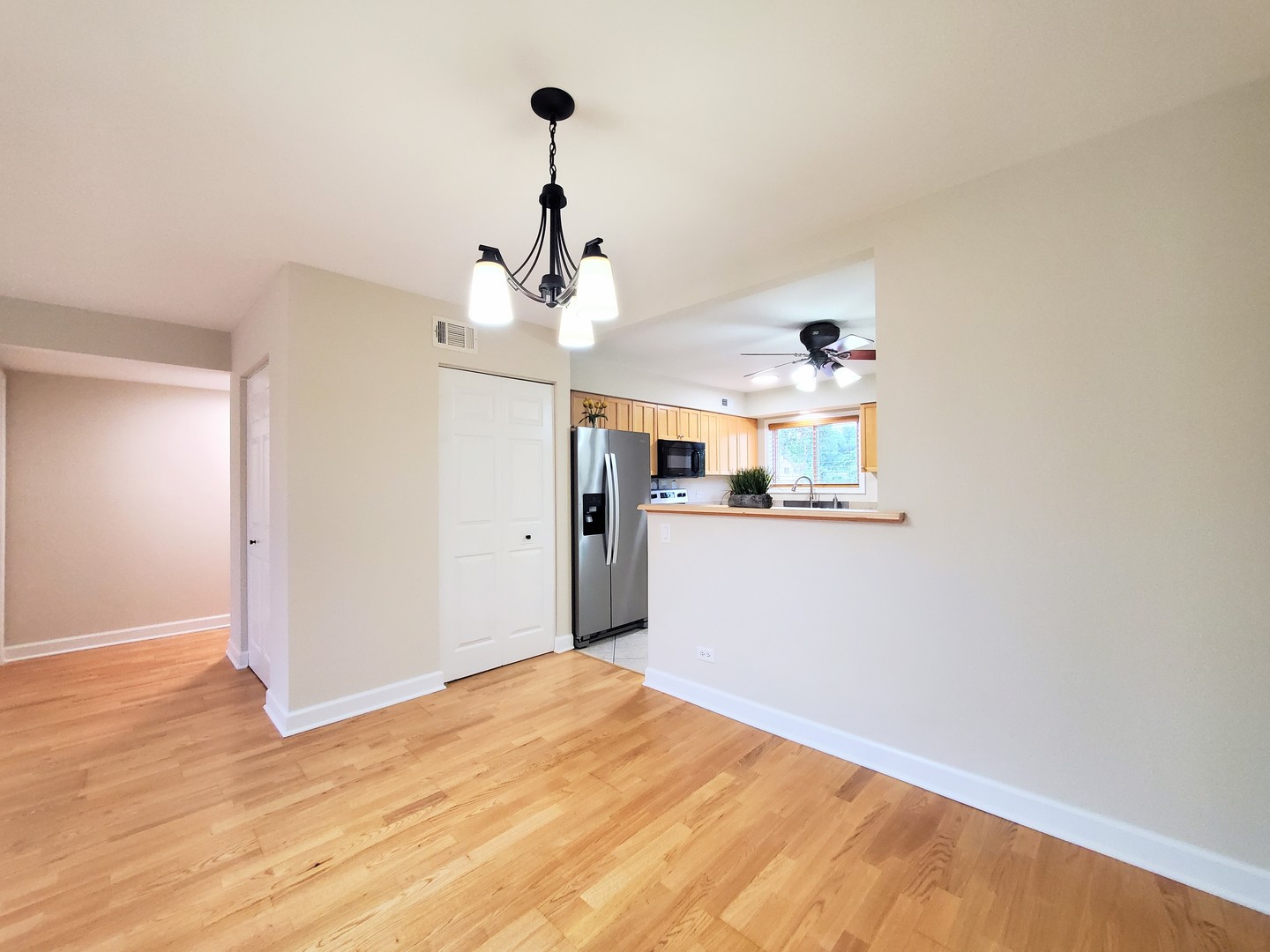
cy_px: 476
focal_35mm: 13
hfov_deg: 106.2
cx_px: 635
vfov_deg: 89.9
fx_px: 477
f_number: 2.2
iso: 400
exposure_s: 1/60
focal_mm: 1.8
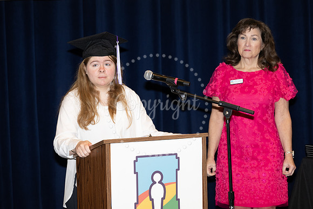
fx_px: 1340
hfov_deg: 13.3
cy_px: 76
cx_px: 199
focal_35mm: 154
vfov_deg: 8.9
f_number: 5.6
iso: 640
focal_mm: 120
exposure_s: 1/80
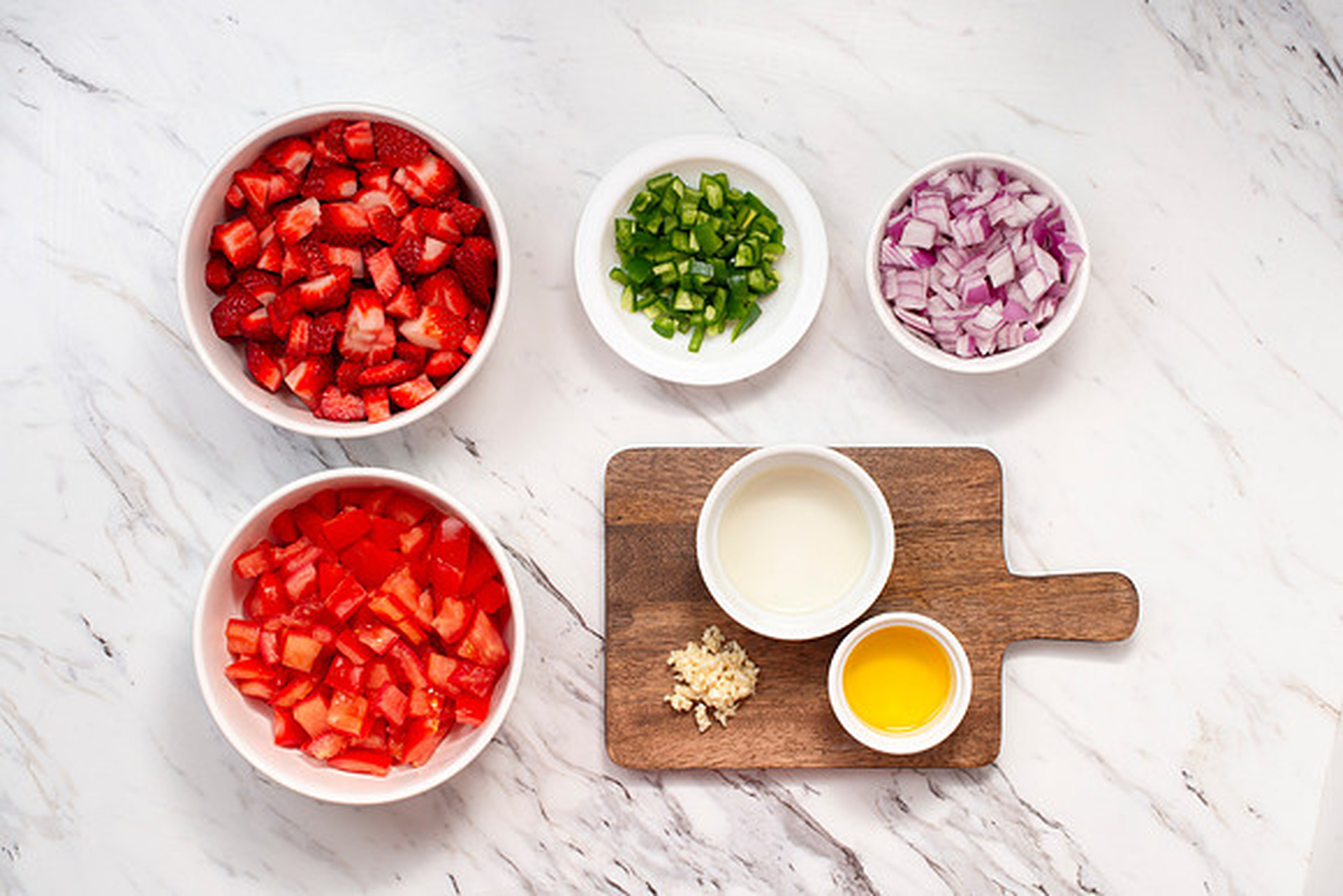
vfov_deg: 22.9
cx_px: 684
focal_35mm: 59
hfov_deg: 33.8
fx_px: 2213
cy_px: 448
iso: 250
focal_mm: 50
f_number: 11
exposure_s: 1/100
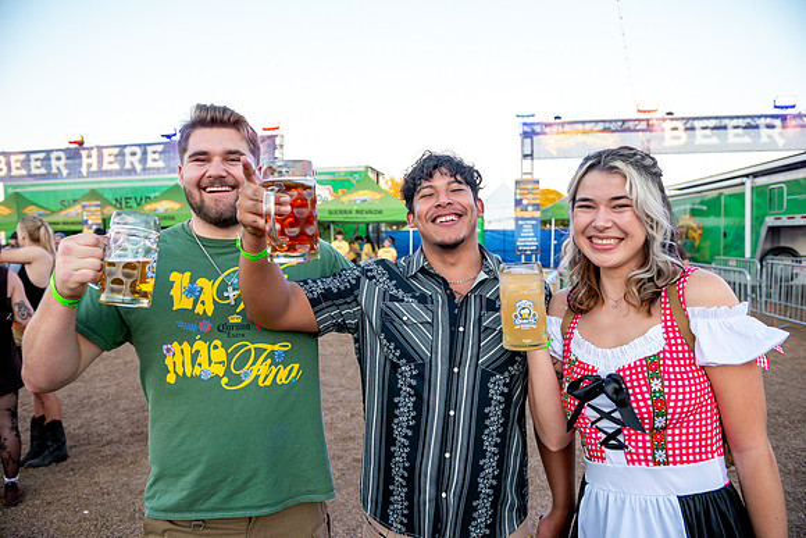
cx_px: 403
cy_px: 269
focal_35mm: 24
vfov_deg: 53.2
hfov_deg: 73.7
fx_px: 537
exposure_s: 1/400
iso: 640
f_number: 4
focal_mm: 24
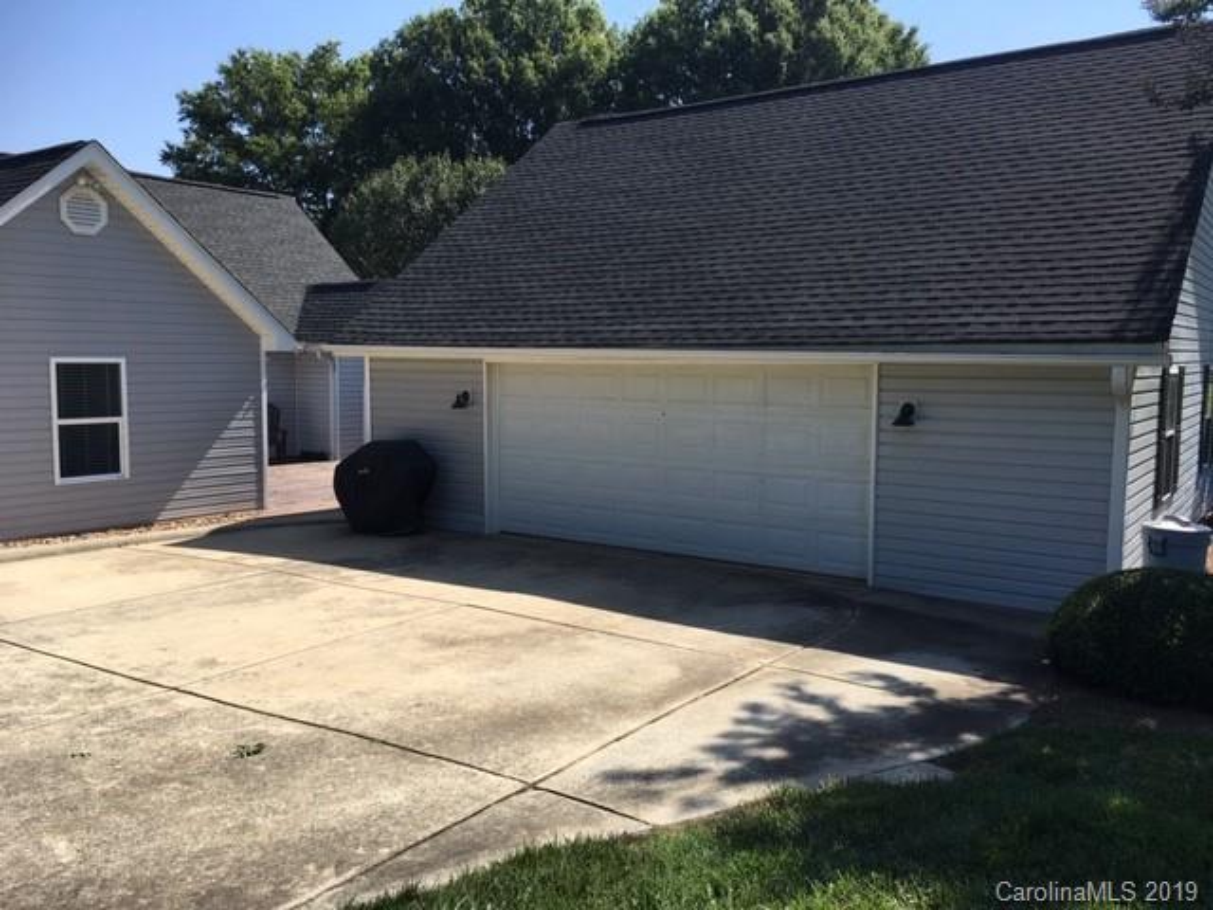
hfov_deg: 61.7
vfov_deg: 48.2
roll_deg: -0.3
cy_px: 455
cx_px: 606
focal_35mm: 29
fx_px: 1016
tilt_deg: -7.0
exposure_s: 1/1350
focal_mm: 4.15
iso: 25
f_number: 2.2
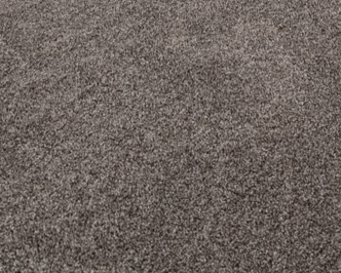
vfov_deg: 10.6
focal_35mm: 103
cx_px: 213
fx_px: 1035
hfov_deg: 18.7
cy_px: -541
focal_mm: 14.5
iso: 500
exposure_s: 1/5
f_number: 8
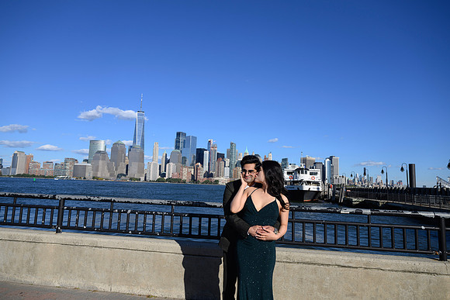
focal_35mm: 24
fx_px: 300
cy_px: 150
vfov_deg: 53.2
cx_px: 225
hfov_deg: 73.7
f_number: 5.6
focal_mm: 24
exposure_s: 1/500
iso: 64
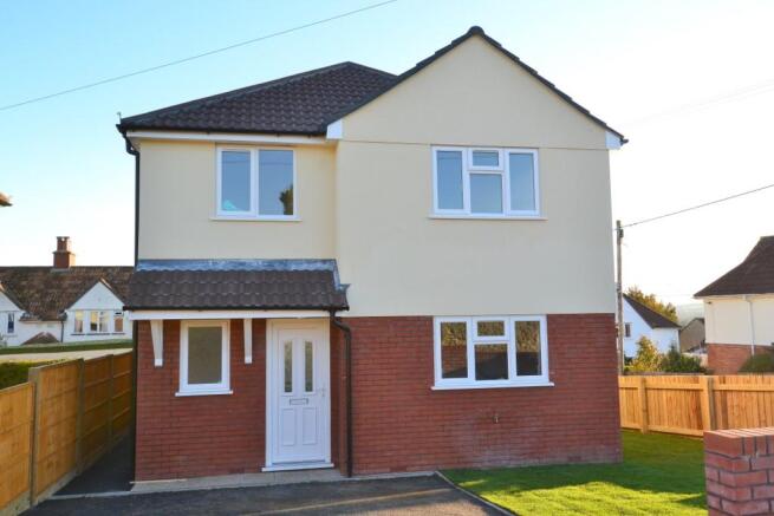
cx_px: 387
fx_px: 645
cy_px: 258
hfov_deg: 61.9
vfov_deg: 43.6
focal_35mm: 30
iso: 400
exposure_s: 1/125
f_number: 9
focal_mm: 20
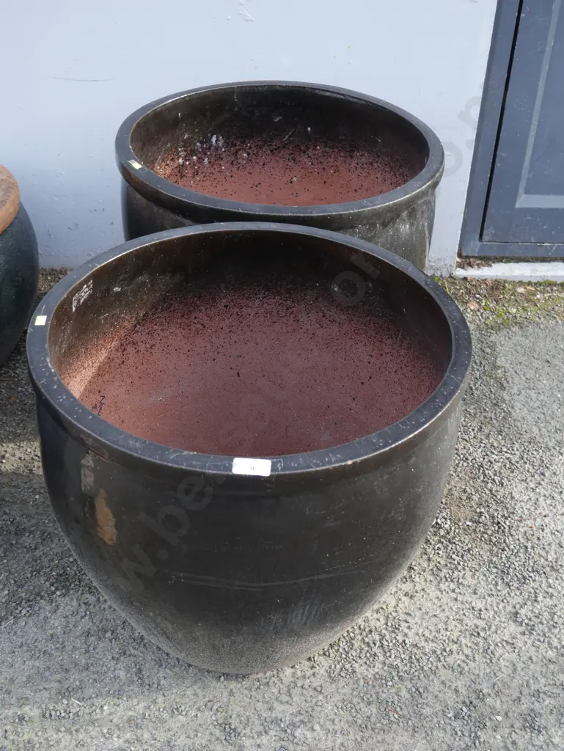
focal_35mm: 40
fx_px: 868
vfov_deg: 46.8
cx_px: 282
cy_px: 376
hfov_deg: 36.0
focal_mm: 20
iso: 200
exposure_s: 1/100
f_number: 4.5
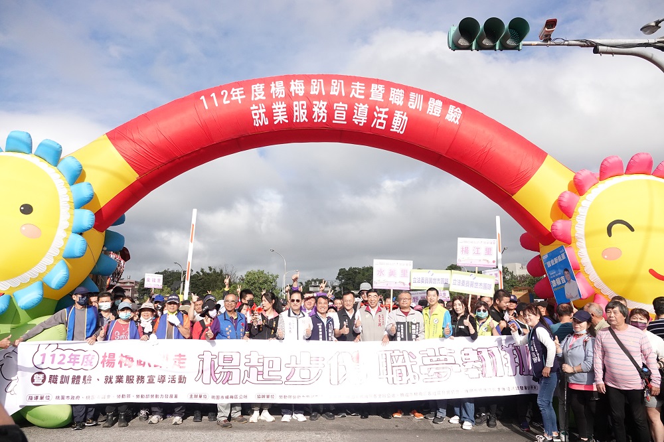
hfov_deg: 73.8
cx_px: 332
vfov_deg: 53.1
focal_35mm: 24
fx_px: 442
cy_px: 221
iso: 800
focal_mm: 8.8
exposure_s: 1/8000
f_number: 3.2
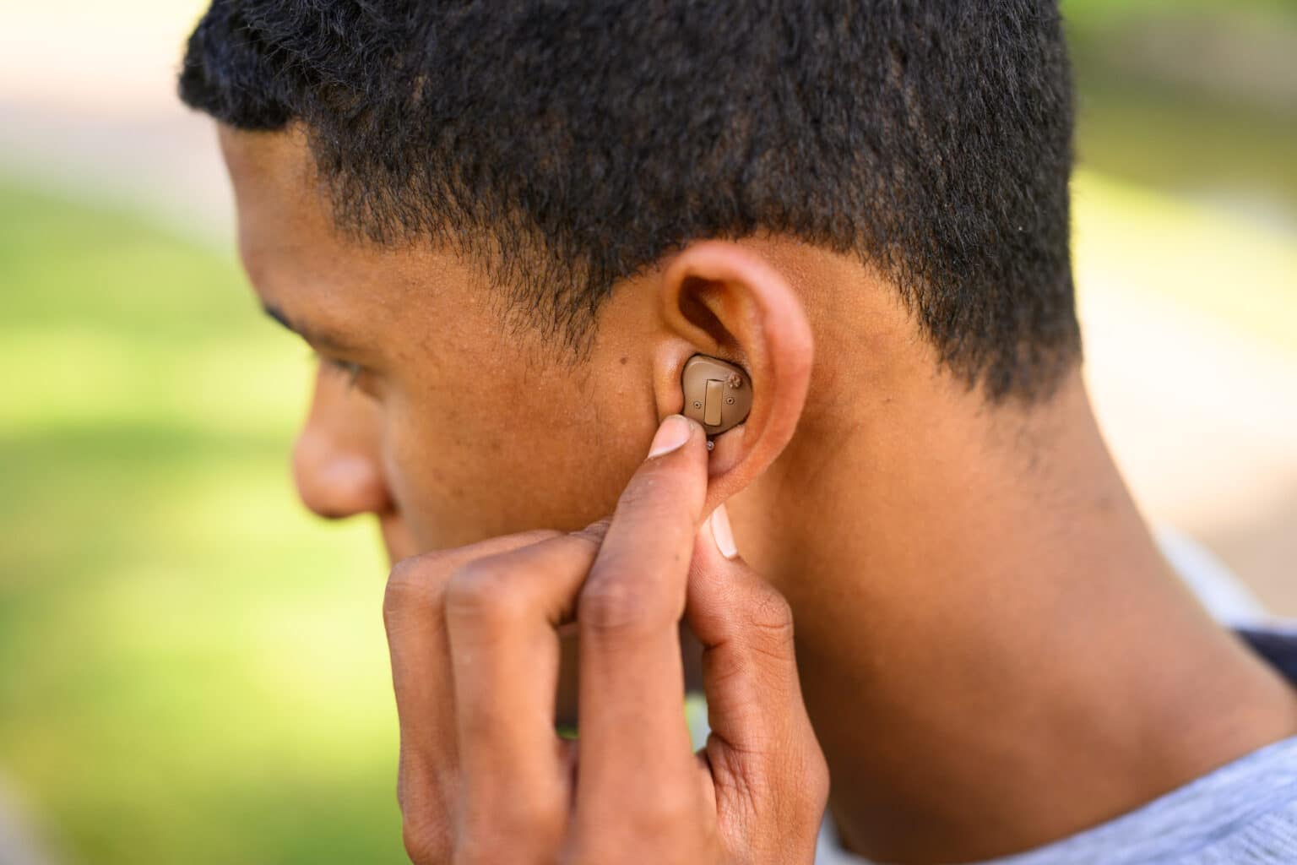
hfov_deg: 39.6
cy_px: 432
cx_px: 648
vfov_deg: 27.0
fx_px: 1801
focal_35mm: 50
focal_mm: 50
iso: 640
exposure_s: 1/2500
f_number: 2.2
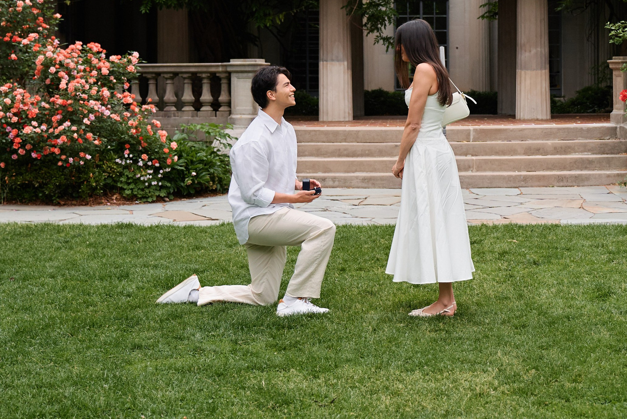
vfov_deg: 19.0
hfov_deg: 28.8
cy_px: 5
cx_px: 381
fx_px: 1219
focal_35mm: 70
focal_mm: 35
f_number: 2.8
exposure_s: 1/2000
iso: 500
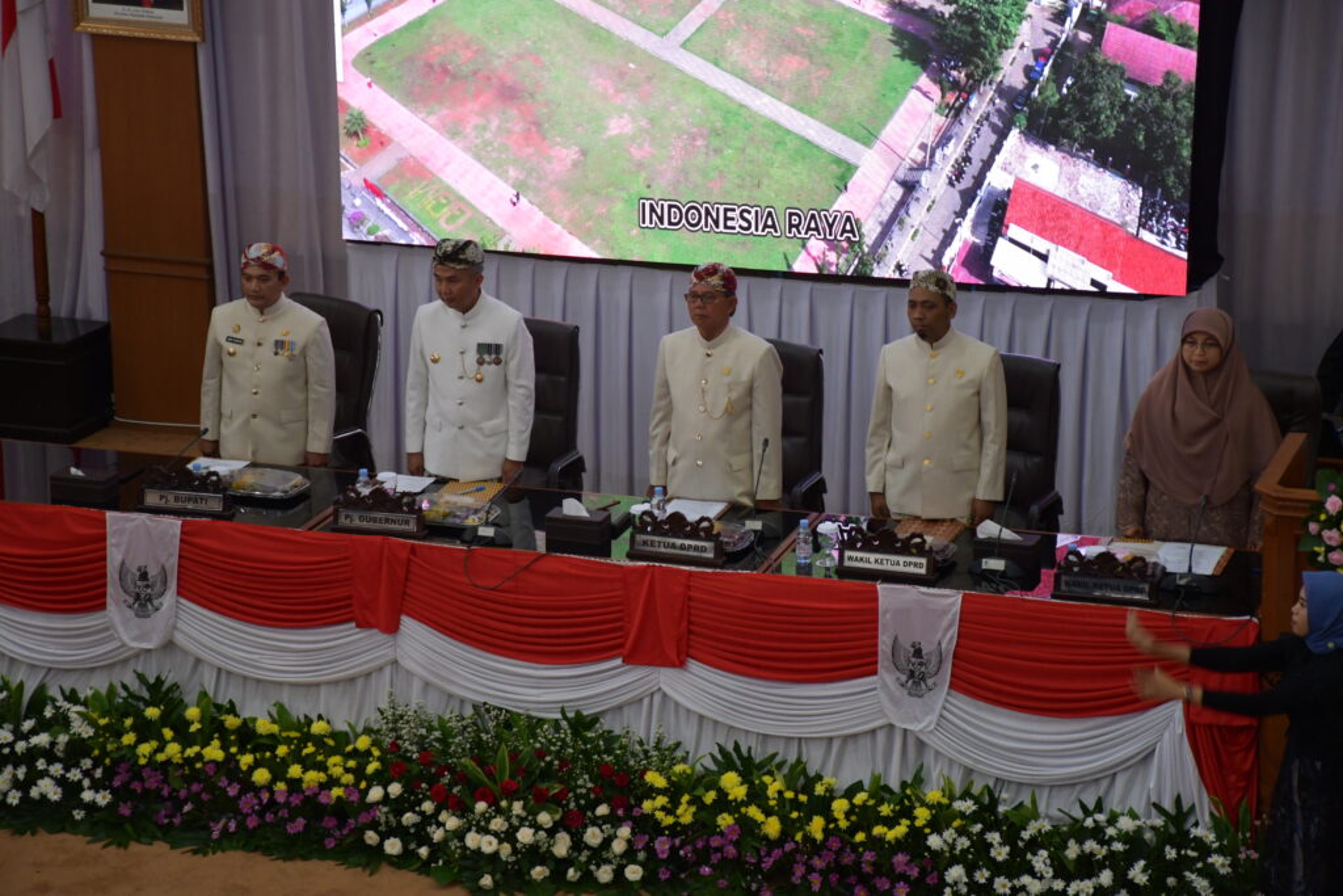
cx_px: 672
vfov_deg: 13.0
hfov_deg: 19.5
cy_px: 448
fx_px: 3917
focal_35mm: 105
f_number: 5
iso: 1100
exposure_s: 1/30
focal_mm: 70
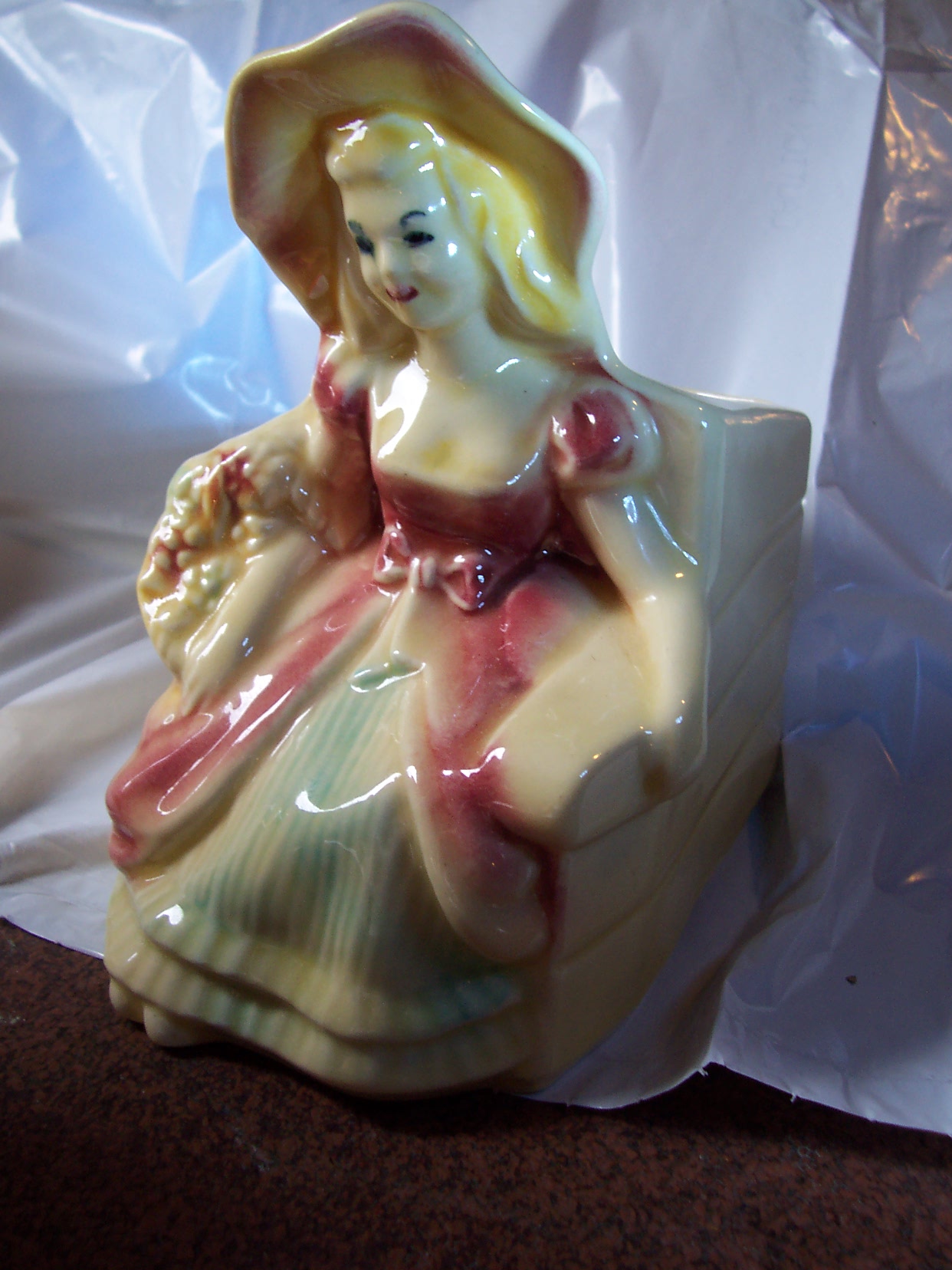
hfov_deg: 38.7
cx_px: 476
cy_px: 635
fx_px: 1357
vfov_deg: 50.1
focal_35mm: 37
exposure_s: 1/45
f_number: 2.8
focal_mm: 5.6
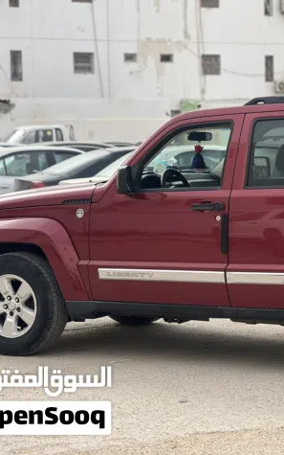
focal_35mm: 110
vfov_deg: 18.9
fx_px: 1362
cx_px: 255
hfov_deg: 11.8
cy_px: 228
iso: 25
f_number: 2.8
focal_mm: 9
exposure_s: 1/306
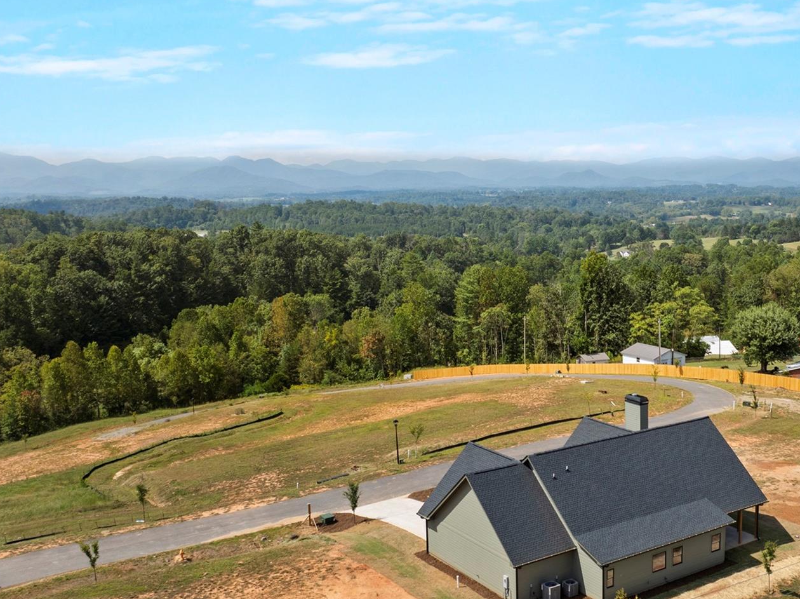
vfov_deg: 36.7
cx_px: 539
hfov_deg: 47.1
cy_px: 338
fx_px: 901
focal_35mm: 39
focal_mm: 12.29
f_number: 2.8
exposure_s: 1/1600
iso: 100
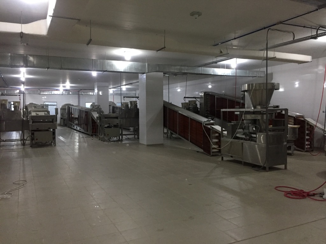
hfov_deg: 61.7
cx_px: 163
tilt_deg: -4.0
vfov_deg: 48.2
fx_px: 273
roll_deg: -1.2
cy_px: 122
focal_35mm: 29
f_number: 2.2
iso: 250
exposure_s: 1/33
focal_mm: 4.15
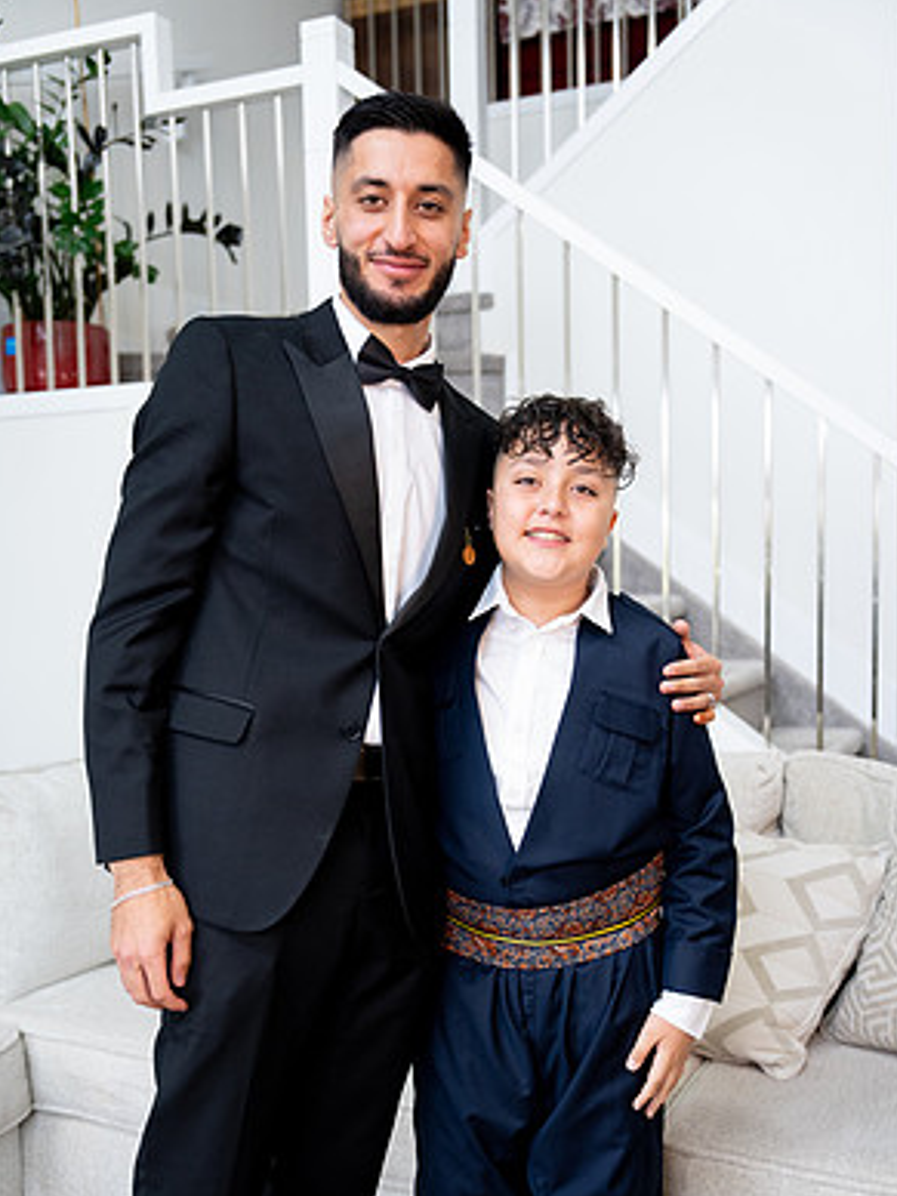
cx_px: 453
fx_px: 1347
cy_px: 687
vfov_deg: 47.7
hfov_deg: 36.8
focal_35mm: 39
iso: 1600
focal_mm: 35
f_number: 2.8
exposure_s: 1/160
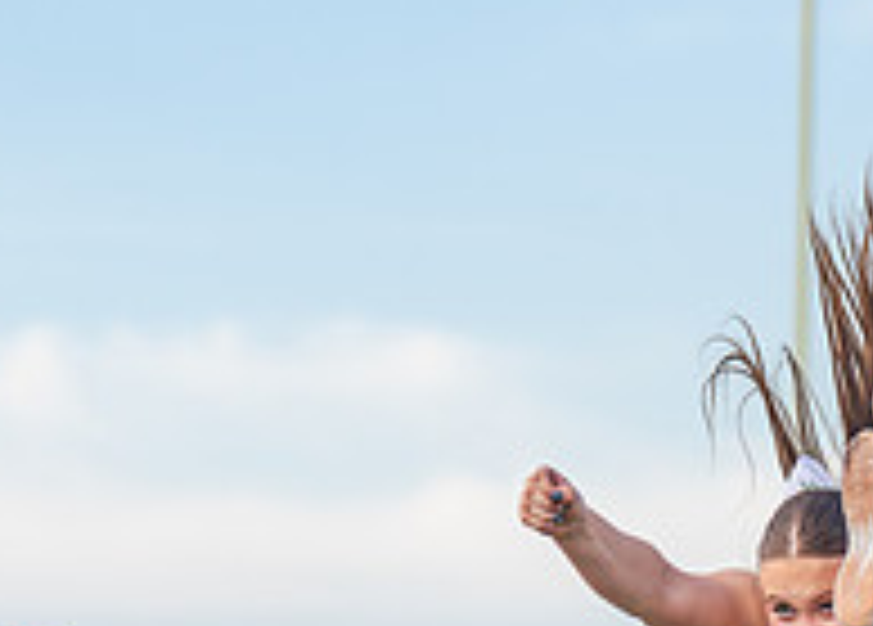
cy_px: 820
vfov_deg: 3.3
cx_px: 889
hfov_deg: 4.5
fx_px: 10995
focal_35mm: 443
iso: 500
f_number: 2.8
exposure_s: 1/2500
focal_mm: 102
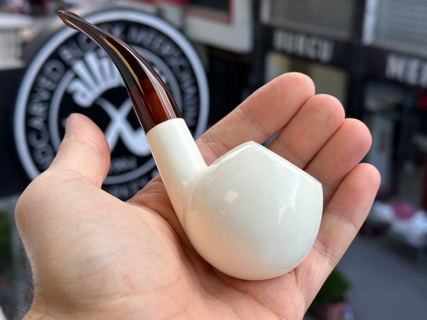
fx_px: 592
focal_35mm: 48
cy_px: 160
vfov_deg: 30.3
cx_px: 214
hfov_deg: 39.7
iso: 64
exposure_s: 1/450
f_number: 1.78
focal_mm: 6.86
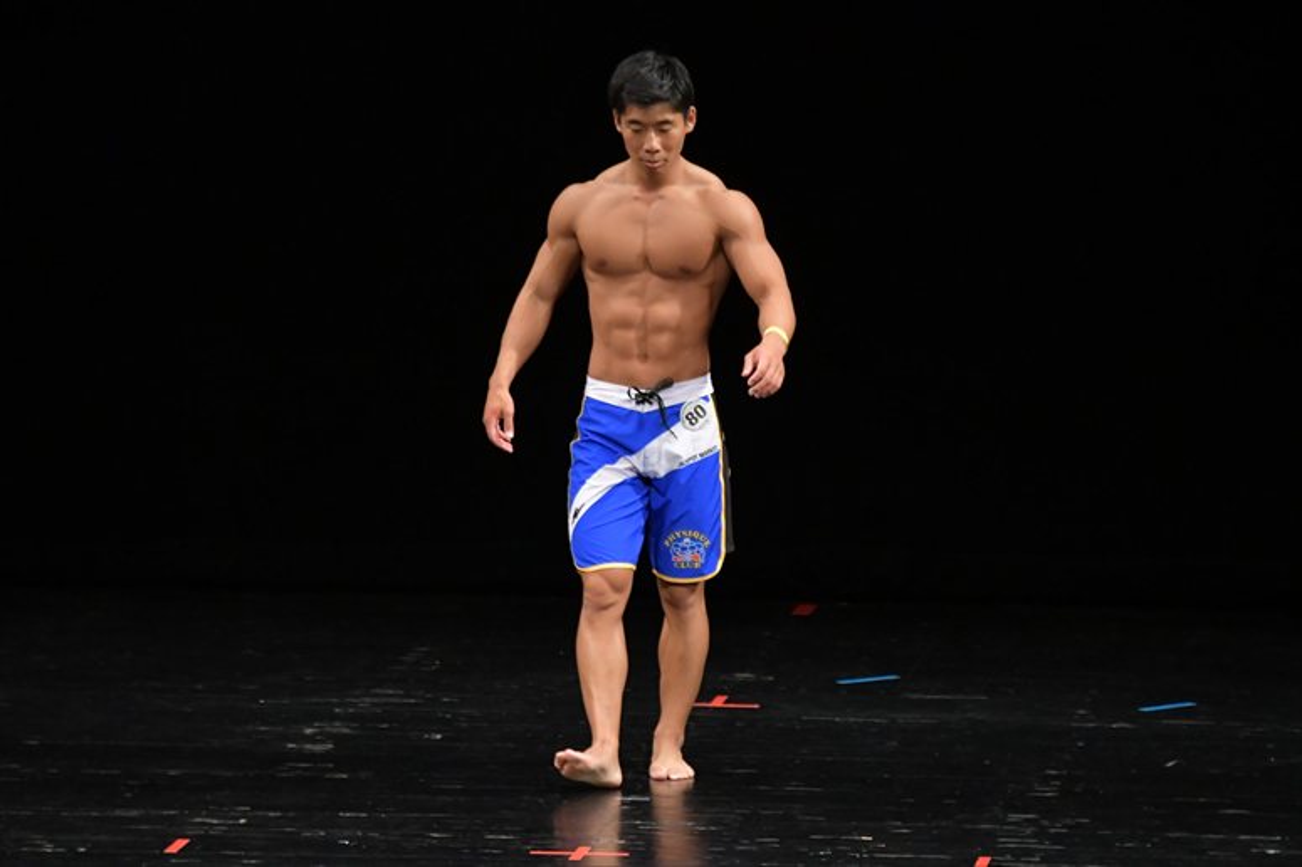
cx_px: 651
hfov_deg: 6.9
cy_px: 434
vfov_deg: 4.6
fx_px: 10845
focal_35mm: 300
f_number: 5.6
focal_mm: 200
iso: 3200
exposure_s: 1/400
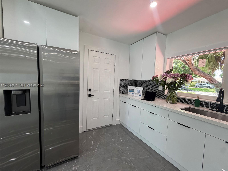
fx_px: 92
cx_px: 114
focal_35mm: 14
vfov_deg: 85.7
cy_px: 86
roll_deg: -2.1
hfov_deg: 102.1
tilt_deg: -3.9
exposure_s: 1/120
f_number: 2.2
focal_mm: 2.22
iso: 160
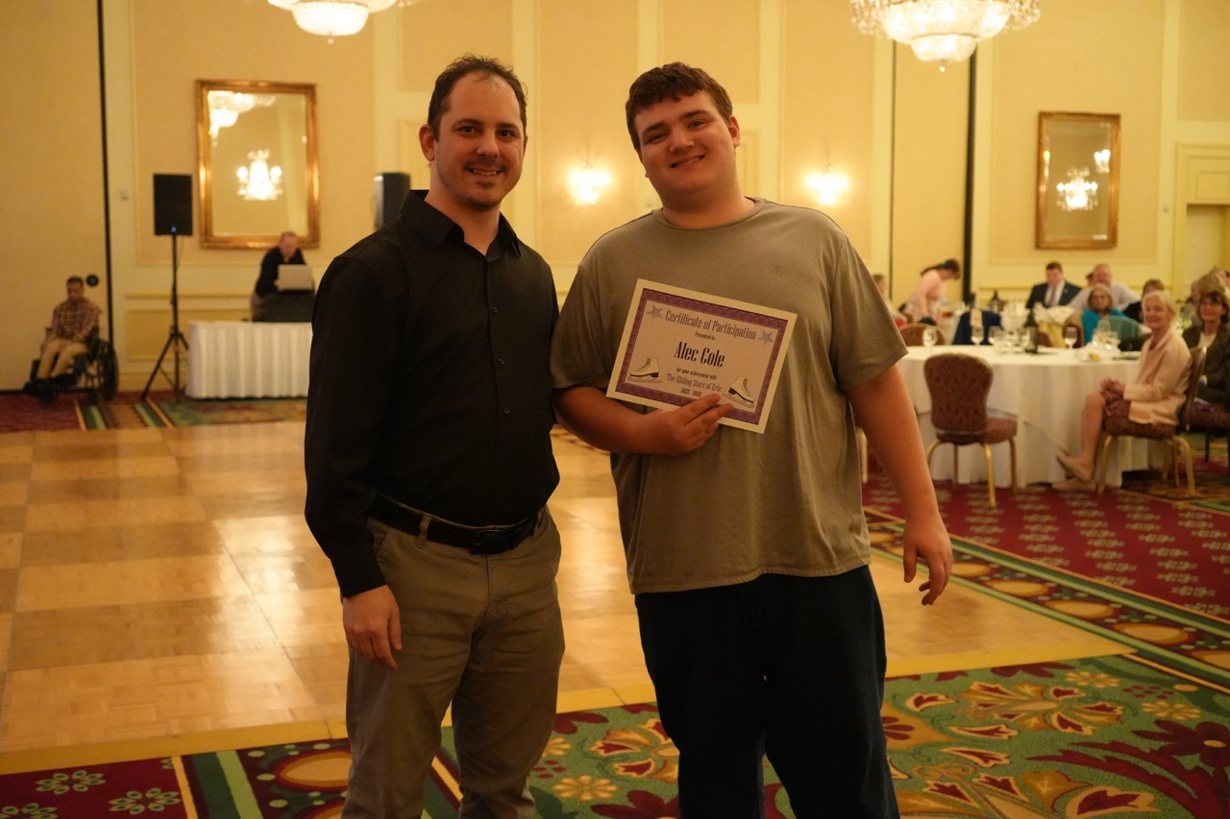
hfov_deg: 46.4
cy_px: 410
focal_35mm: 42
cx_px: 615
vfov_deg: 31.9
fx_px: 1435
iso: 12800
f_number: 4.5
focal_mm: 42
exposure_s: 1/160
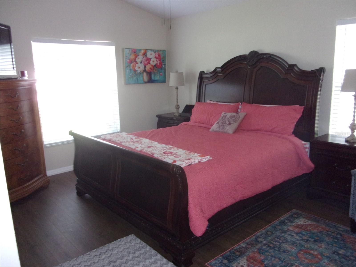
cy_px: 134
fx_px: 288
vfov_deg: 49.7
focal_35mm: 28
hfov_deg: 63.4
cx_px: 178
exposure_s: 1/34
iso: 349
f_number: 3.9
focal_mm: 5.1
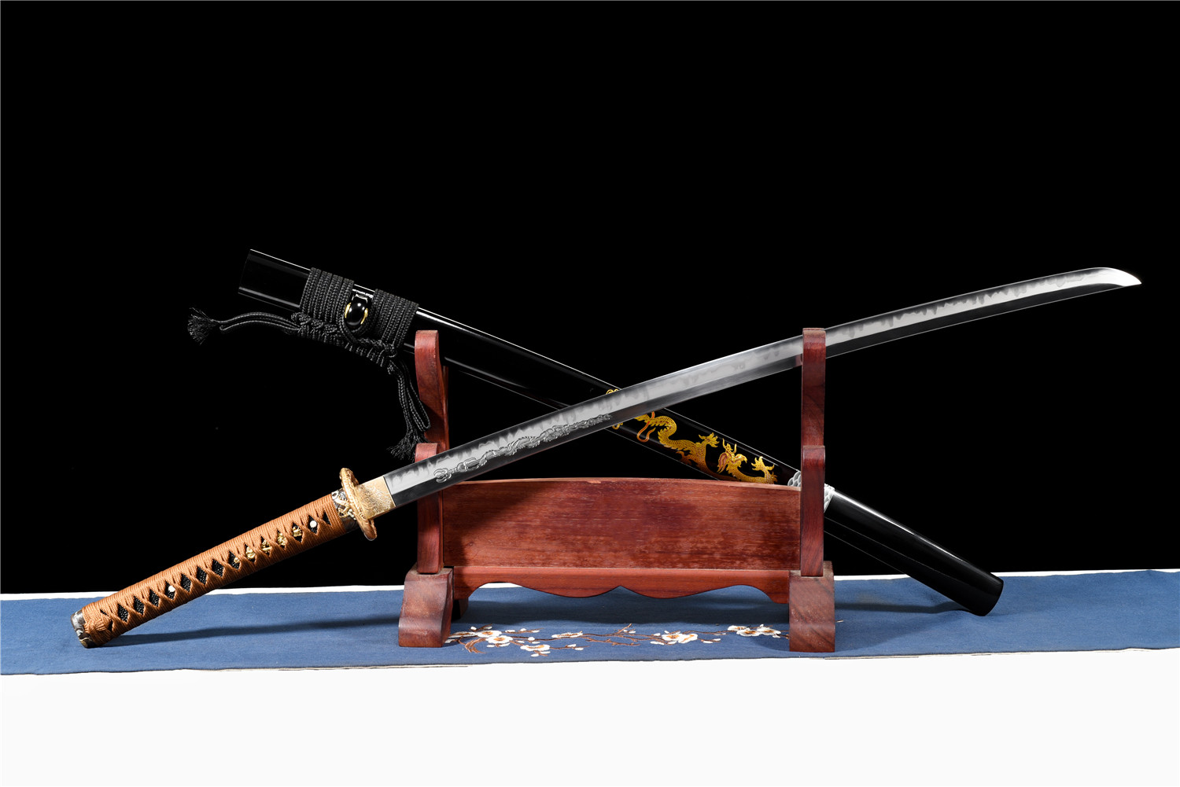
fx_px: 1967
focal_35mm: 60
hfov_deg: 33.4
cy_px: 394
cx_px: 590
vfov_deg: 22.6
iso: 200
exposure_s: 1/160
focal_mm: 60
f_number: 10
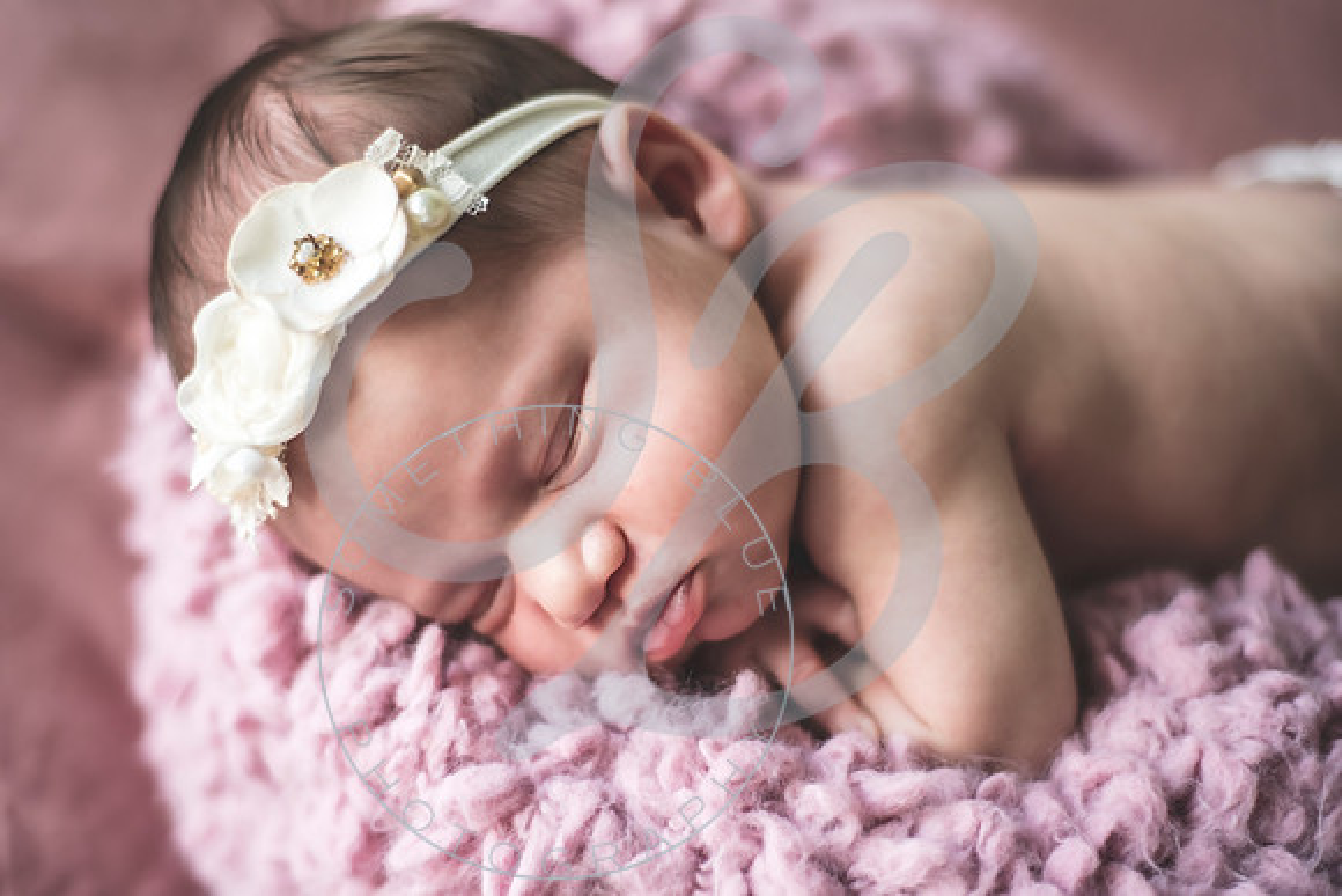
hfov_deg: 39.6
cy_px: 448
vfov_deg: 27.0
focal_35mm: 50
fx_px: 1864
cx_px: 671
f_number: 1.8
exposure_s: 1/125
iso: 400
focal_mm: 50
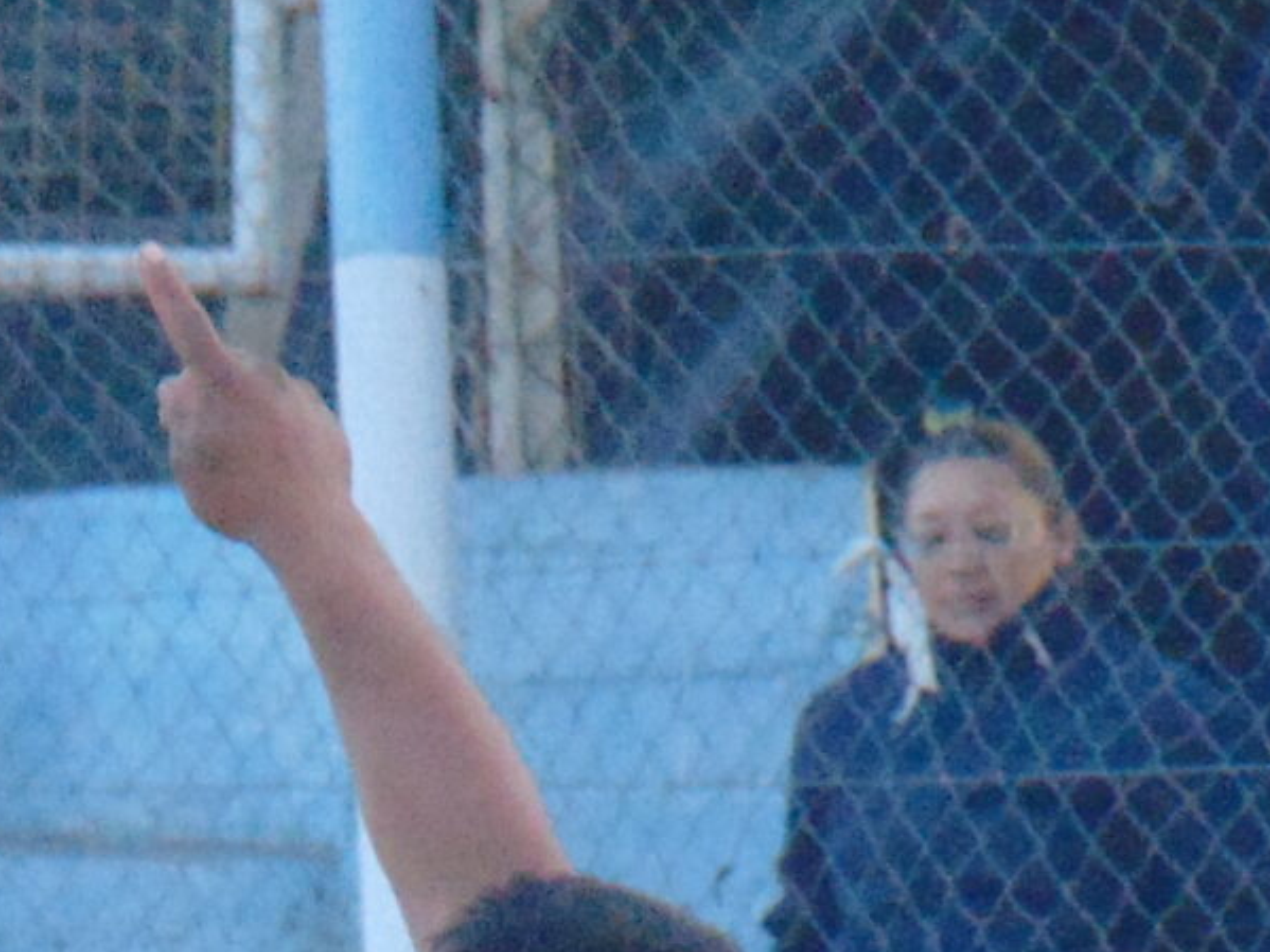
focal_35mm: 2001
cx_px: 411
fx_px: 73398
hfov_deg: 1.0
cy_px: 1855
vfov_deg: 0.7
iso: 200
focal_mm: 84
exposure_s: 1/125
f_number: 4.4
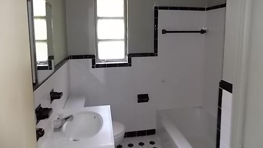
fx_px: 181
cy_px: 52
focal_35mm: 26
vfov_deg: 43.9
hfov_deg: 71.9
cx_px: 133
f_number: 3.1
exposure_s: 1/30
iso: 320
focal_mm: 4
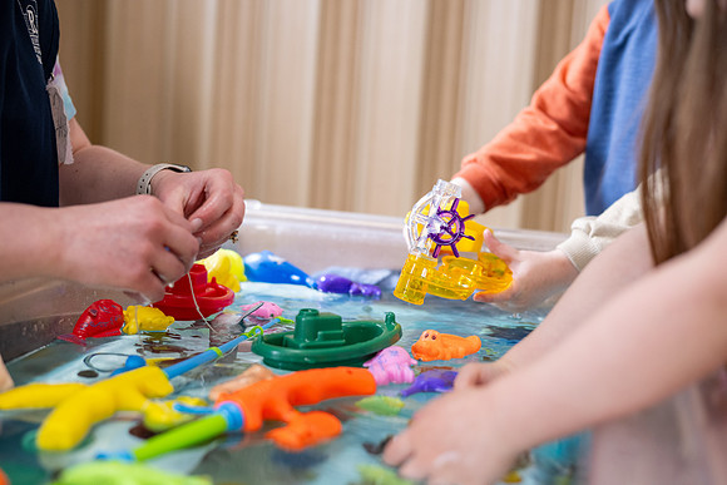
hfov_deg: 39.6
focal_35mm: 50
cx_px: 364
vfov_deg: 27.0
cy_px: 242
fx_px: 1010
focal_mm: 50
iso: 1250
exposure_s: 1/320
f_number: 2.8
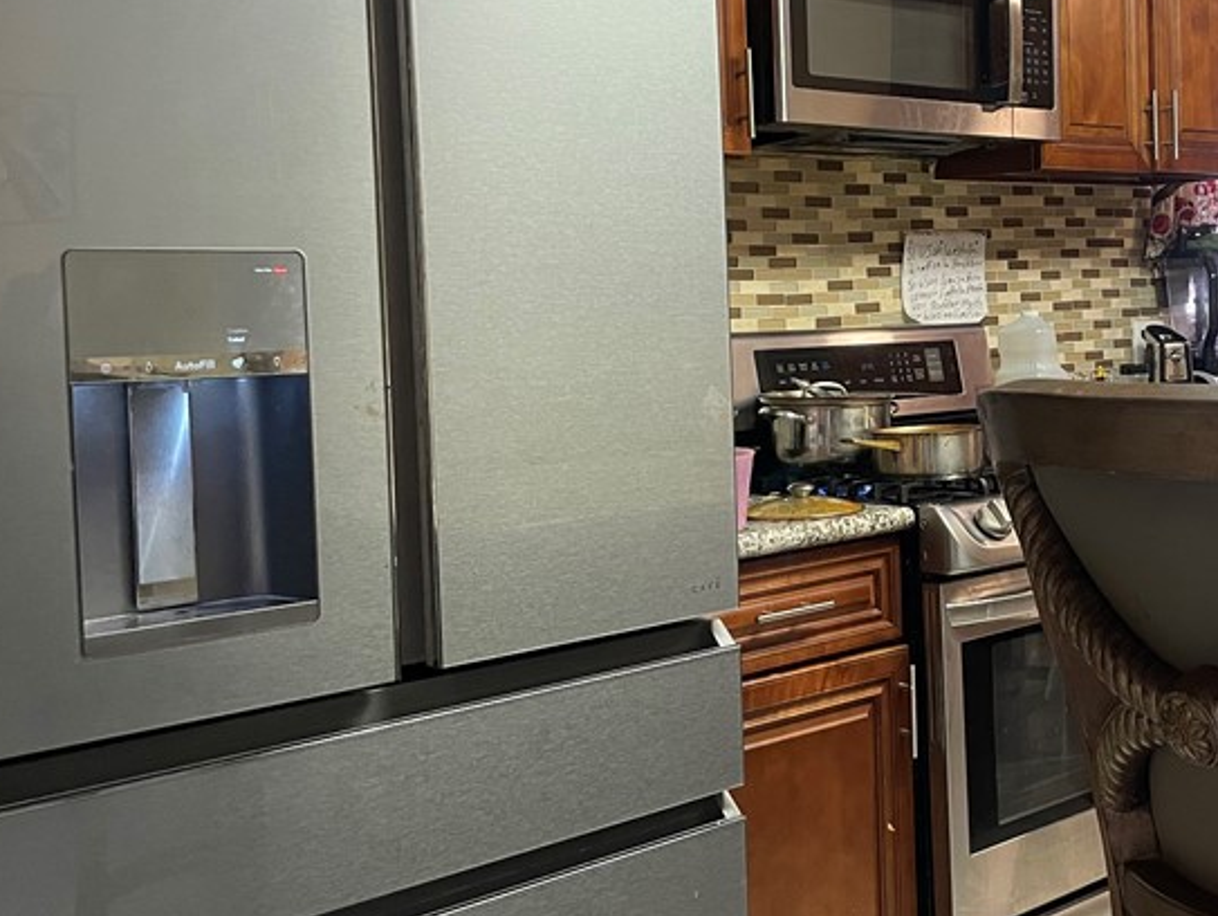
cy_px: 395
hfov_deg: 37.2
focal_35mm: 49
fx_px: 1725
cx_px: 1007
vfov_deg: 29.7
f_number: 1.6
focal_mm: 4.2
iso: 250
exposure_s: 1/60
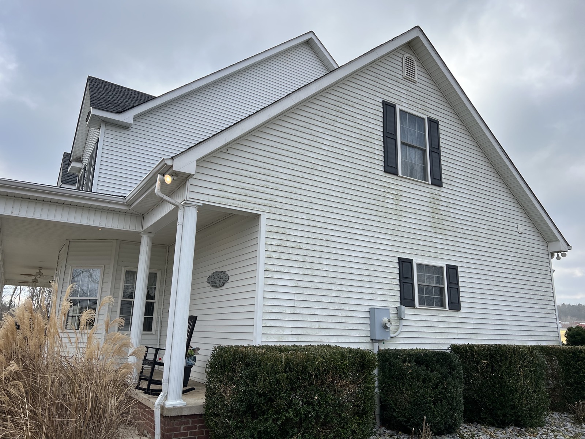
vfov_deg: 53.1
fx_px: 439
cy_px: 220
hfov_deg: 67.3
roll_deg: -1.8
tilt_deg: +13.8
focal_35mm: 26
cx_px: 292
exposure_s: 1/1621
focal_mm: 5.7
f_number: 1.5
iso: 50
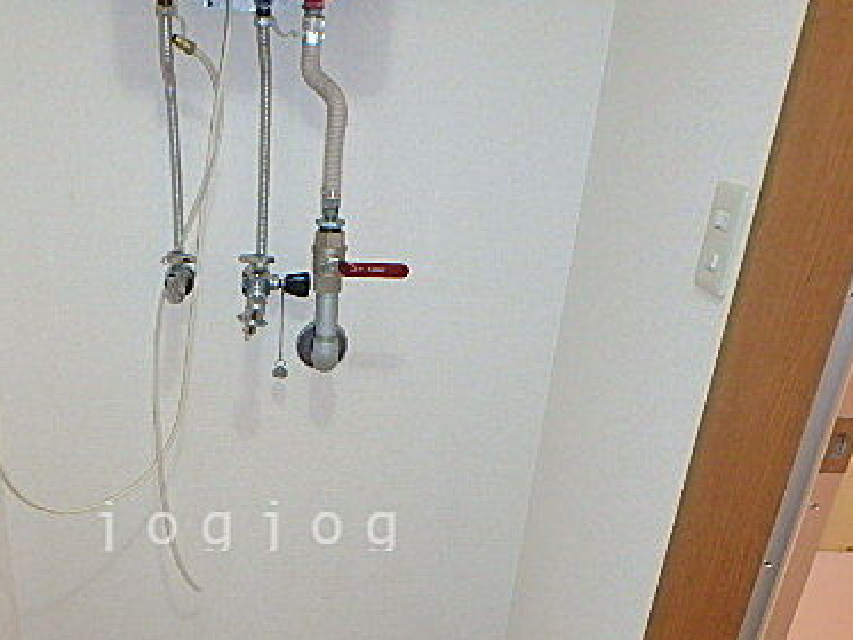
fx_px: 887
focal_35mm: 36
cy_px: 523
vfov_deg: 38.0
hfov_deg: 50.0
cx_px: 252
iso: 400
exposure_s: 1/30
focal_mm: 3.7
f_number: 3.5
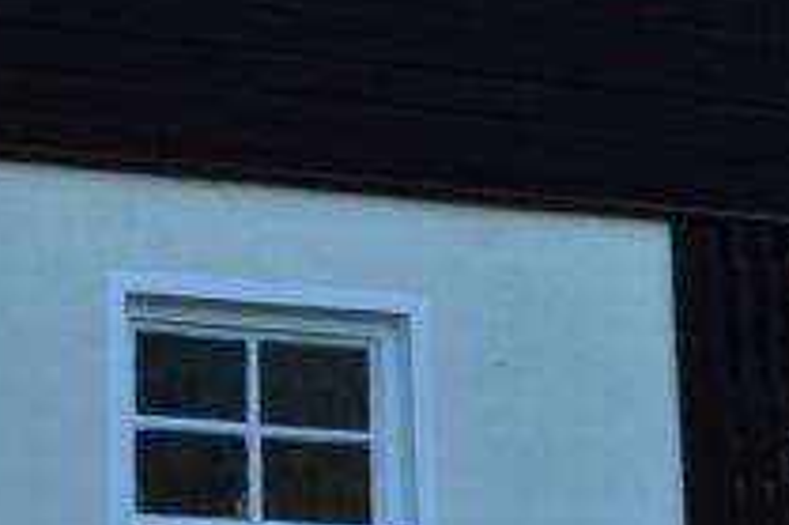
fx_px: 3382
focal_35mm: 154
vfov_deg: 8.8
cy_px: 25
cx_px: 302
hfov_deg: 13.3
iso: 200
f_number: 9
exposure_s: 1/160
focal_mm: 21
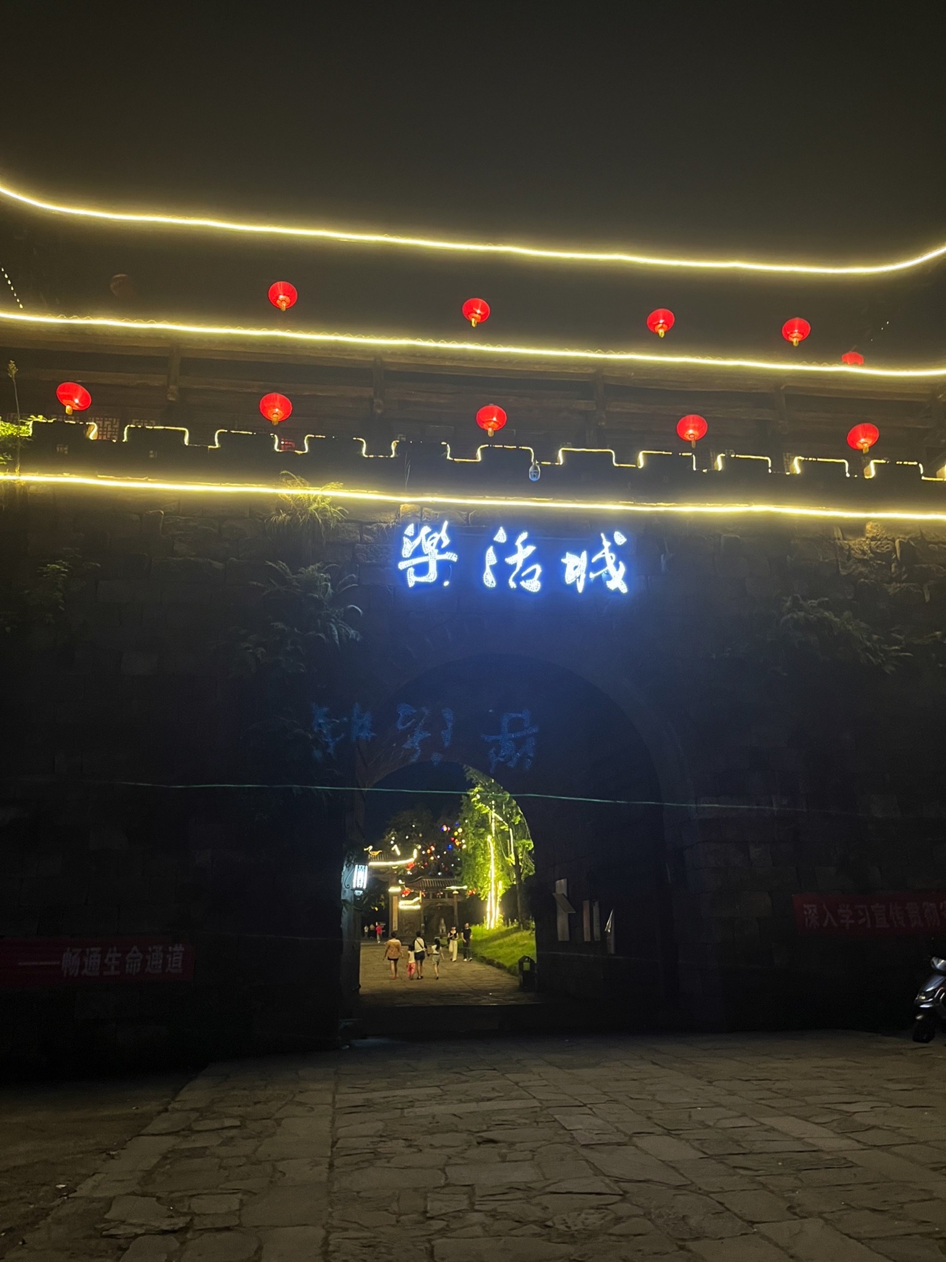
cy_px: 631
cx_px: 473
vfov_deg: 67.3
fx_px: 947
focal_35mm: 26
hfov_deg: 53.1
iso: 500
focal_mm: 5.1
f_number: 1.6
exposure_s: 1/25
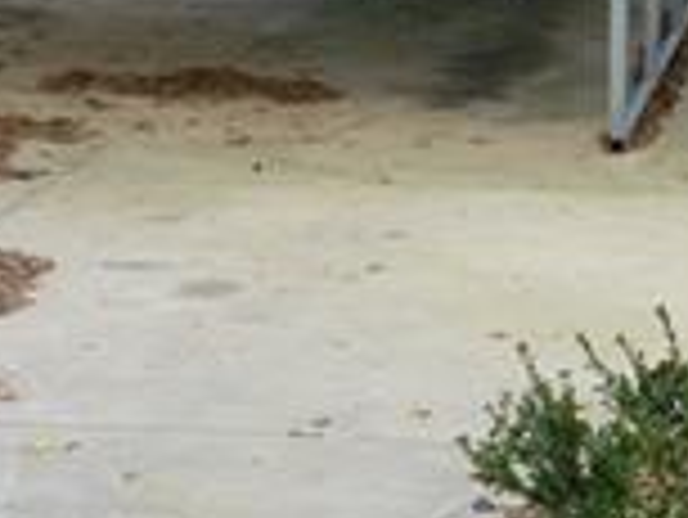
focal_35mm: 121
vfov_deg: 11.9
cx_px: 684
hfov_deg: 16.0
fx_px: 2407
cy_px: -176
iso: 80
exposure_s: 1/50
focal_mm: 5.2
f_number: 3.3
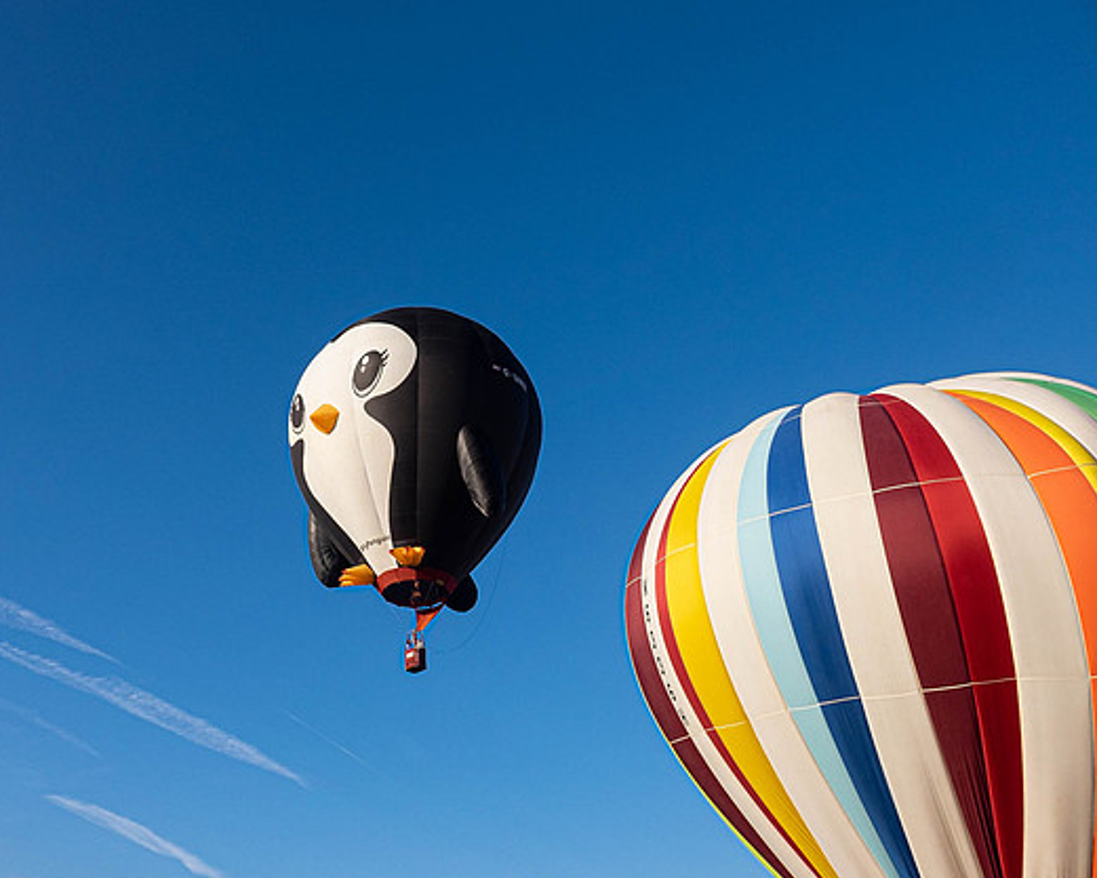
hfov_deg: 52.3
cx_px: 414
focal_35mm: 34
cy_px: 457
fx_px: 1104
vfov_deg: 43.4
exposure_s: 1/250
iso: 200
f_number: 8
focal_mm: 18.5
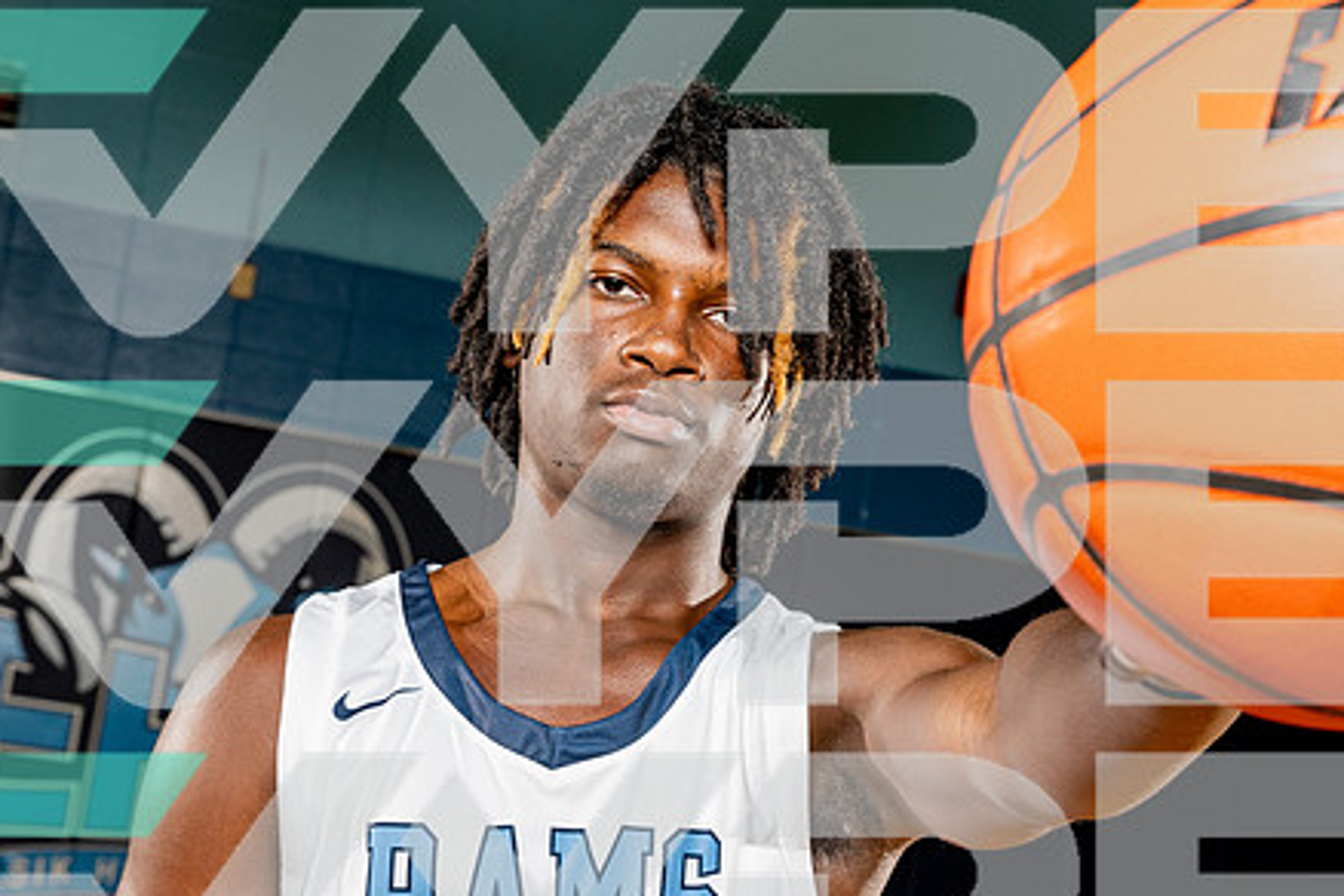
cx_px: 660
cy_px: 538
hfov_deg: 28.8
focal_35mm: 70
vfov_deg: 19.4
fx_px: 2613
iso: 500
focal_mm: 49
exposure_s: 1/250
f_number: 8
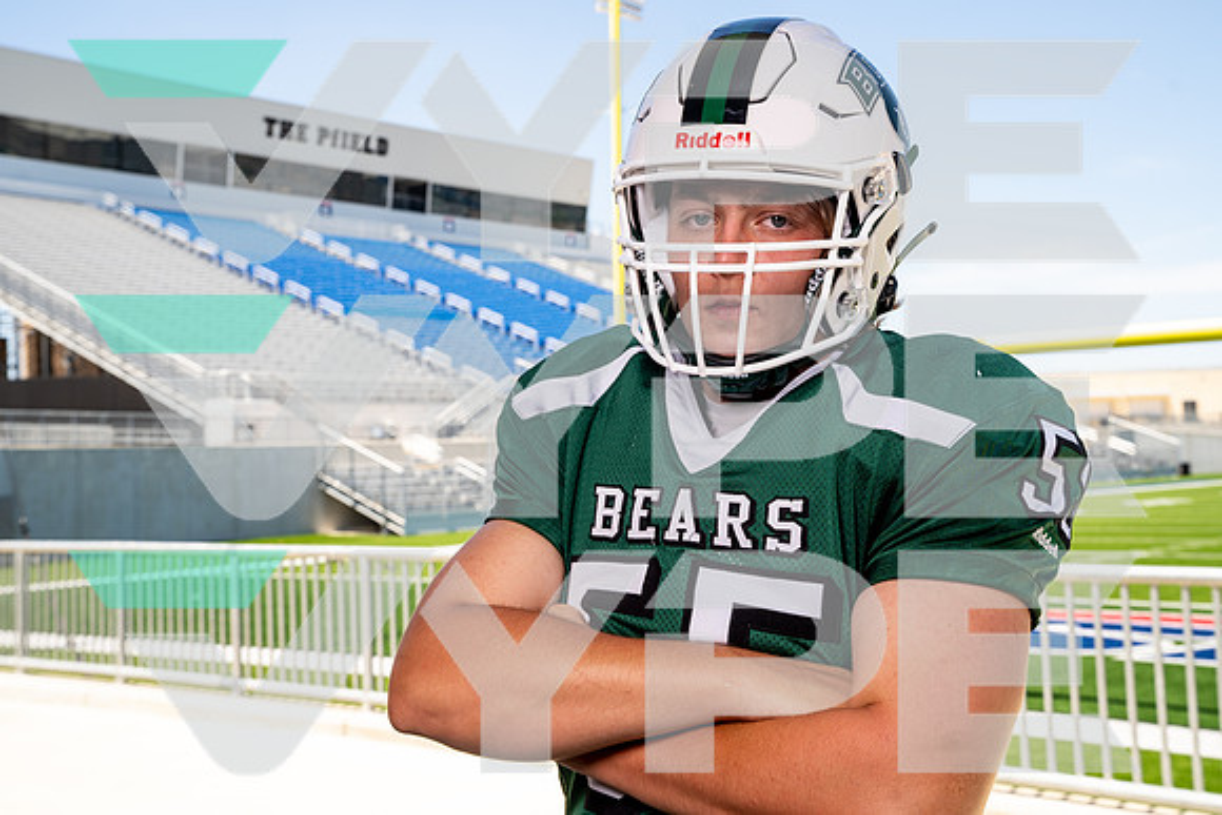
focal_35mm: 47
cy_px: 408
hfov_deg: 41.9
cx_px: 611
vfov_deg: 28.7
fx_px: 1596
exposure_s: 1/125
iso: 100
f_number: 8
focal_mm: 47
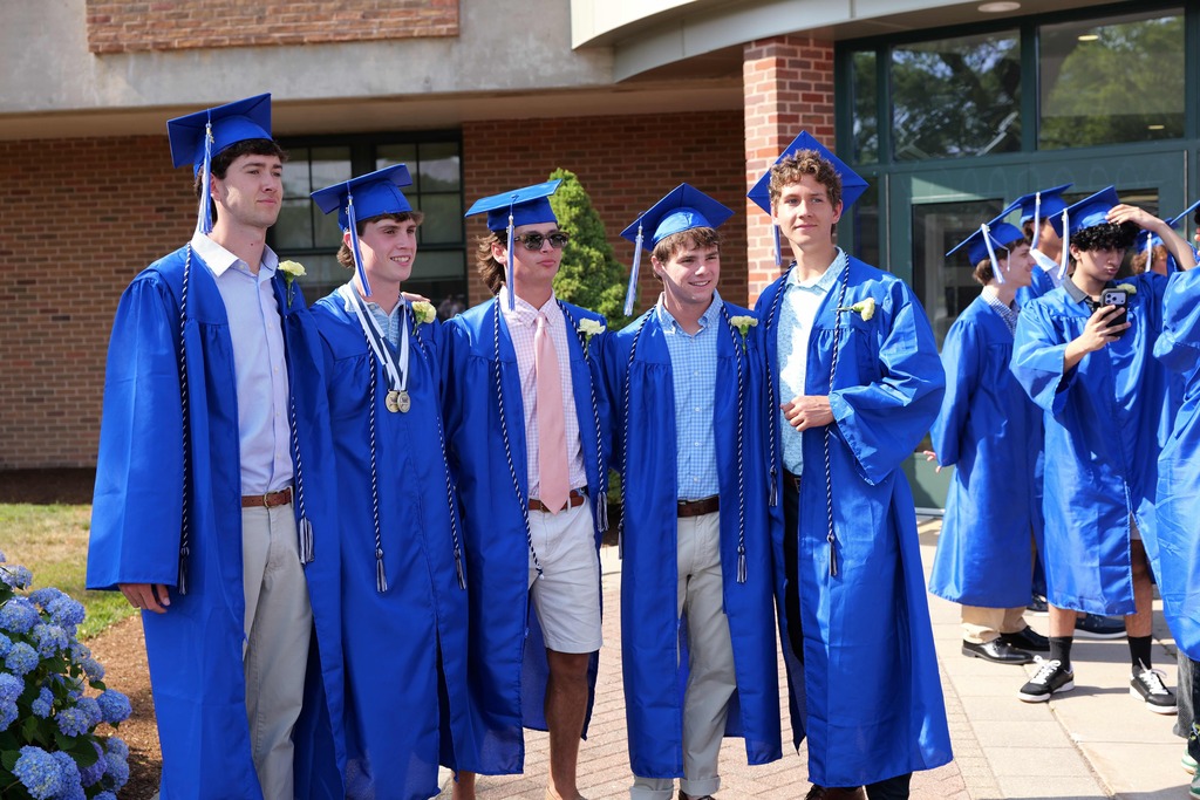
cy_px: 400
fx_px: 1567
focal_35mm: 47
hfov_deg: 41.9
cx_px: 600
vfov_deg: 28.7
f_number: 4
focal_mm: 47
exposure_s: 1/250
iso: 100
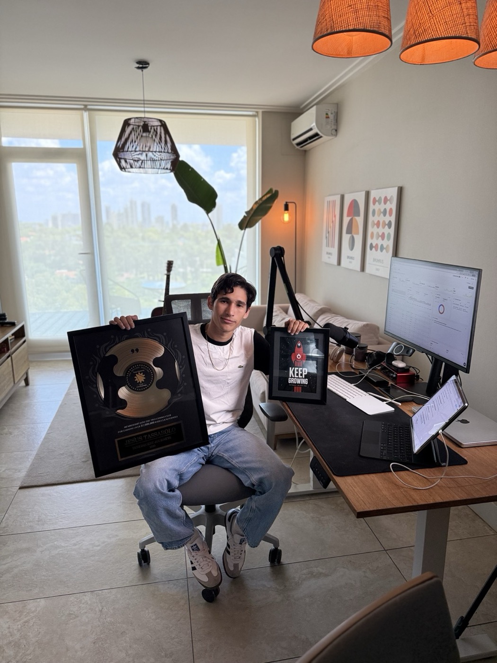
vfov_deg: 71.6
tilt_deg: -13.0
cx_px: 248
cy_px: 332
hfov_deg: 56.8
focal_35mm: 24
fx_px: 459
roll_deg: -0.2
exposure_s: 1/100
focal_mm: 6.76
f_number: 1.78
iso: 160
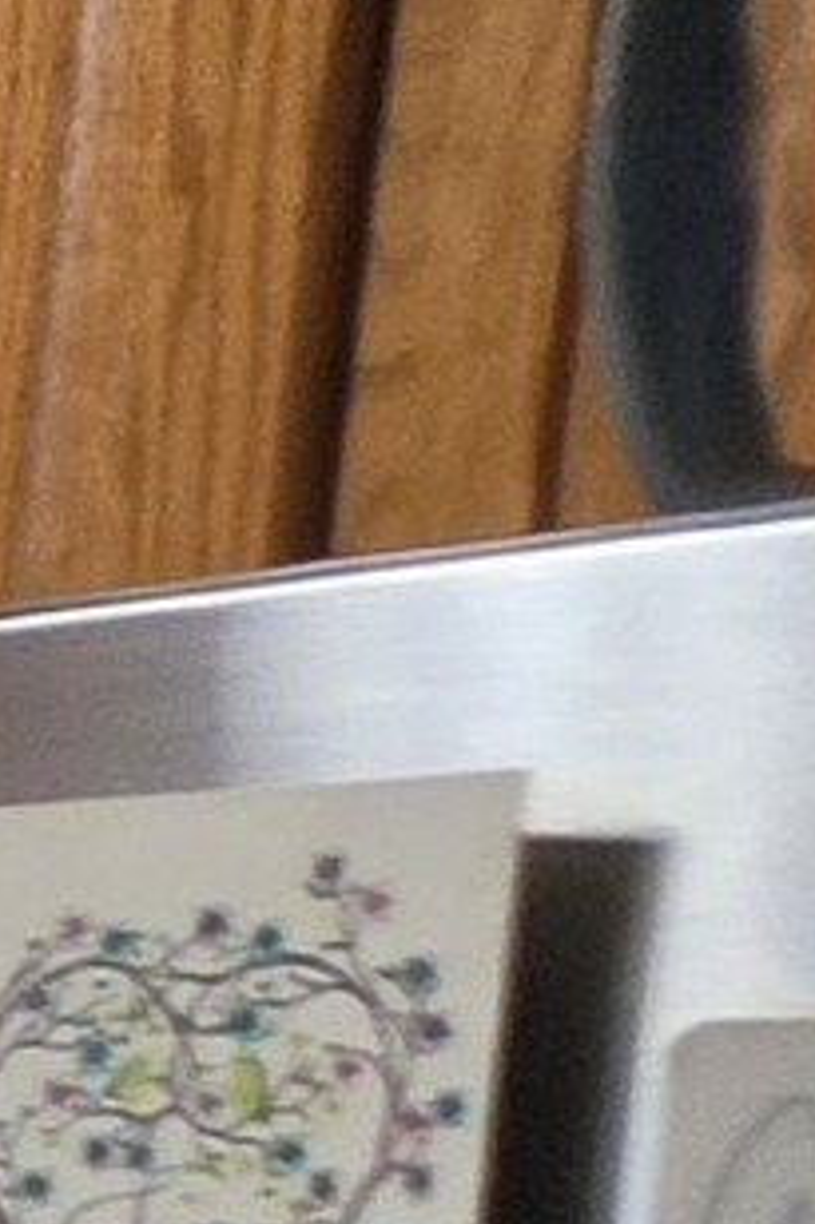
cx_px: -4270
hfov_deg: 5.0
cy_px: 1808
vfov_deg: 14.3
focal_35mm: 135
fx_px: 4589
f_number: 1.9
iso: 160
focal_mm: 2.2
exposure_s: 1/120
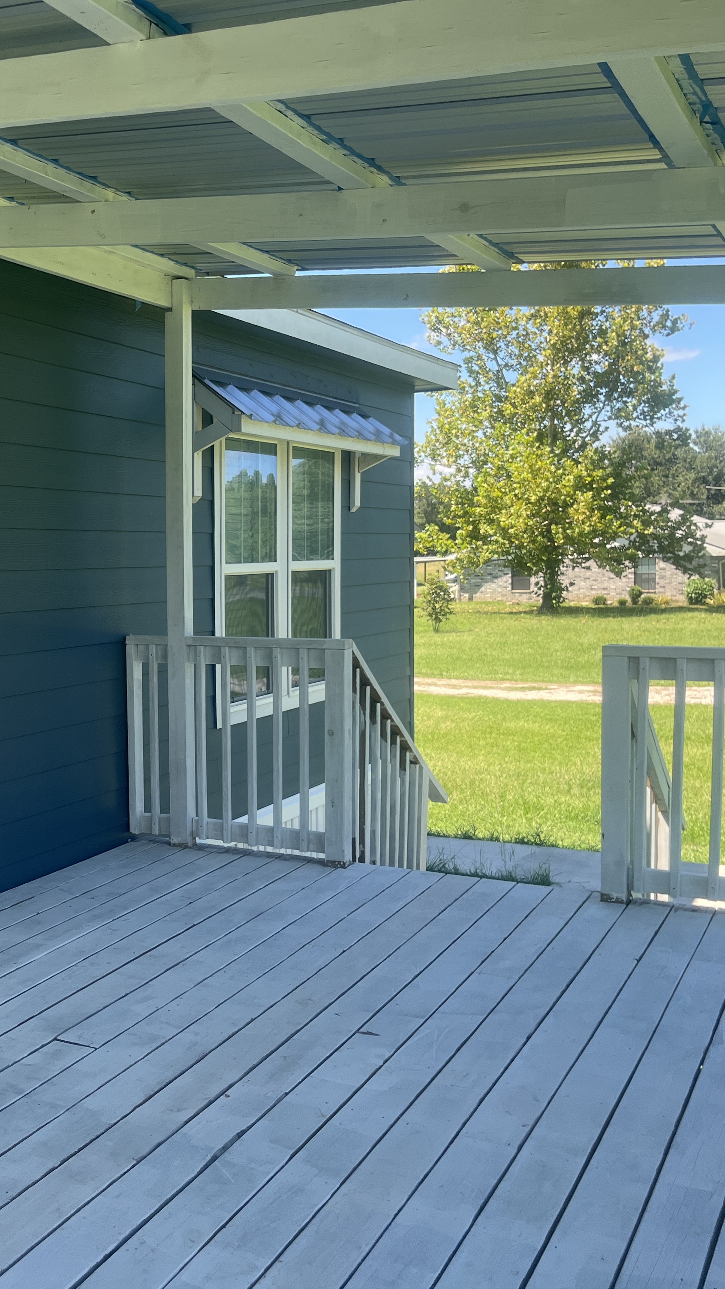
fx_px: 1299
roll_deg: +1.2
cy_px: 647
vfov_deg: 52.8
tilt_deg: -4.2
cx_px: 29
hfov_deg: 29.5
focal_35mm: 38
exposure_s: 1/737
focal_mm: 5.1
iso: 50
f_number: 1.6
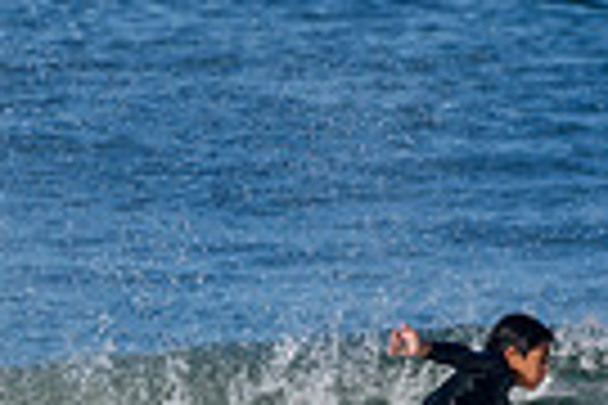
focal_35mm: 3231
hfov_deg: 0.6
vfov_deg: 0.4
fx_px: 54564
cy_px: 511
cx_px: 540
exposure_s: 1/2000
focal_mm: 500
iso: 220
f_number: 5.6
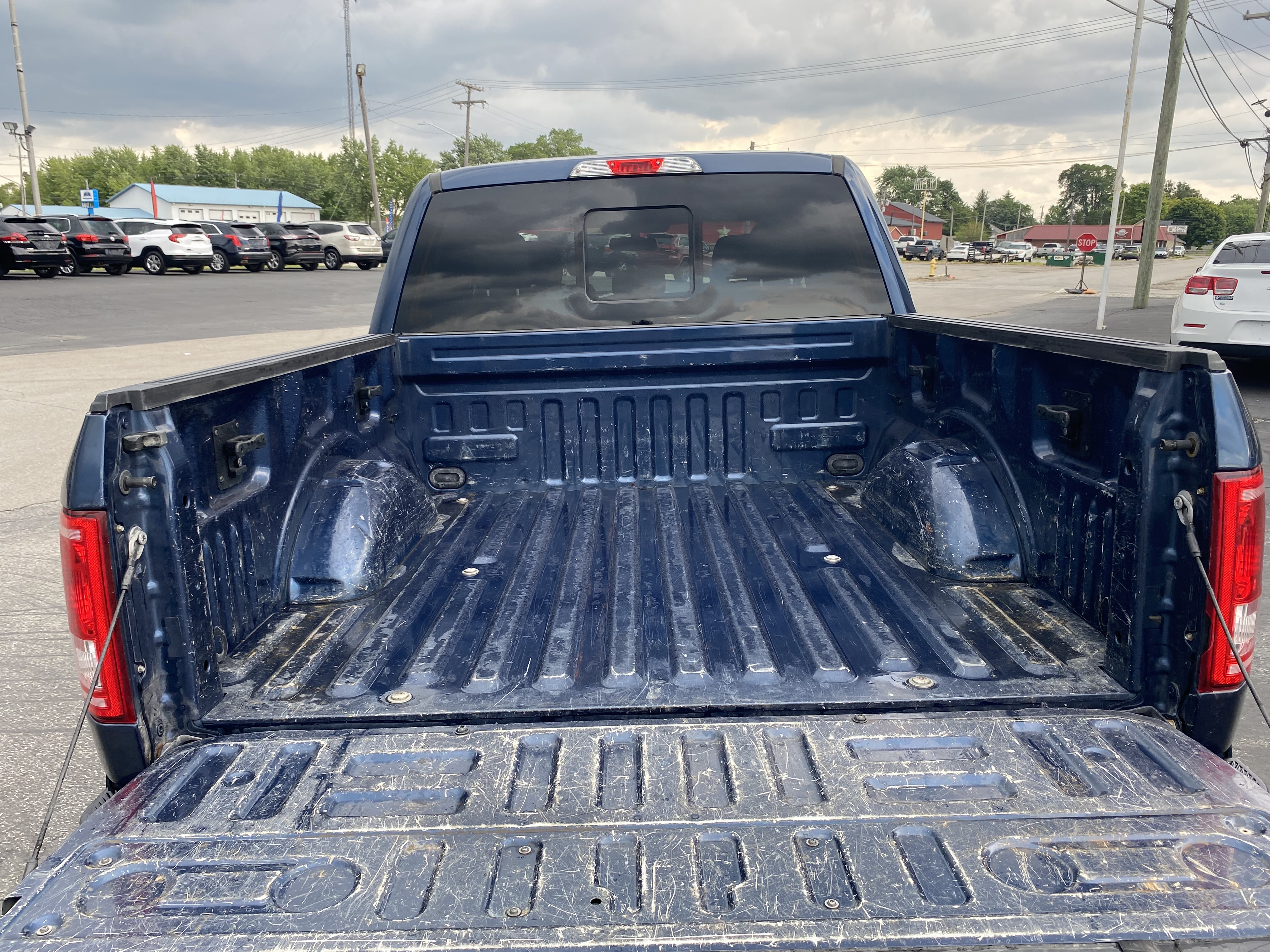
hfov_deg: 67.3
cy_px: 476
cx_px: 635
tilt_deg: -11.2
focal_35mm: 26
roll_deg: -0.7
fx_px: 954
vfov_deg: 53.1
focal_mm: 4.25
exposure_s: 1/284
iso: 32
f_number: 1.8
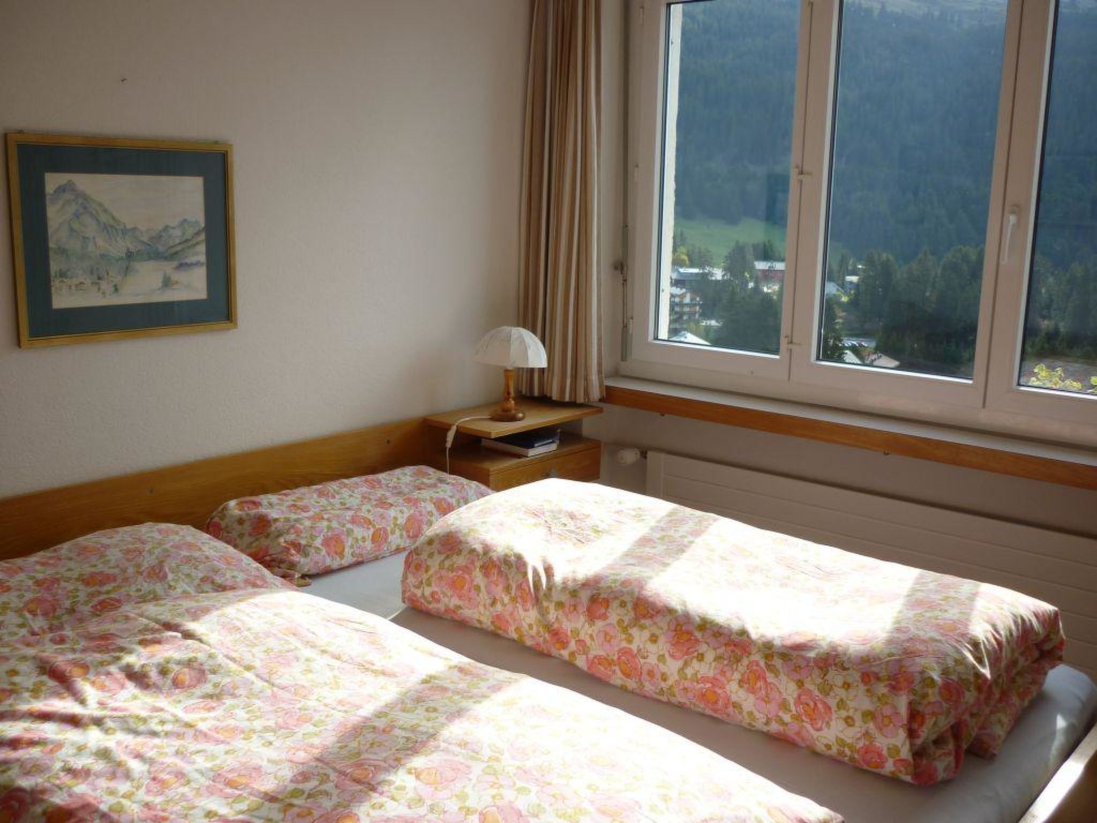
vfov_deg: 42.9
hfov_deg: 55.4
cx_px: 548
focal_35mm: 33
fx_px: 1046
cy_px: 412
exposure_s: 1/125
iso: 80
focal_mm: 5.5
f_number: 2.8
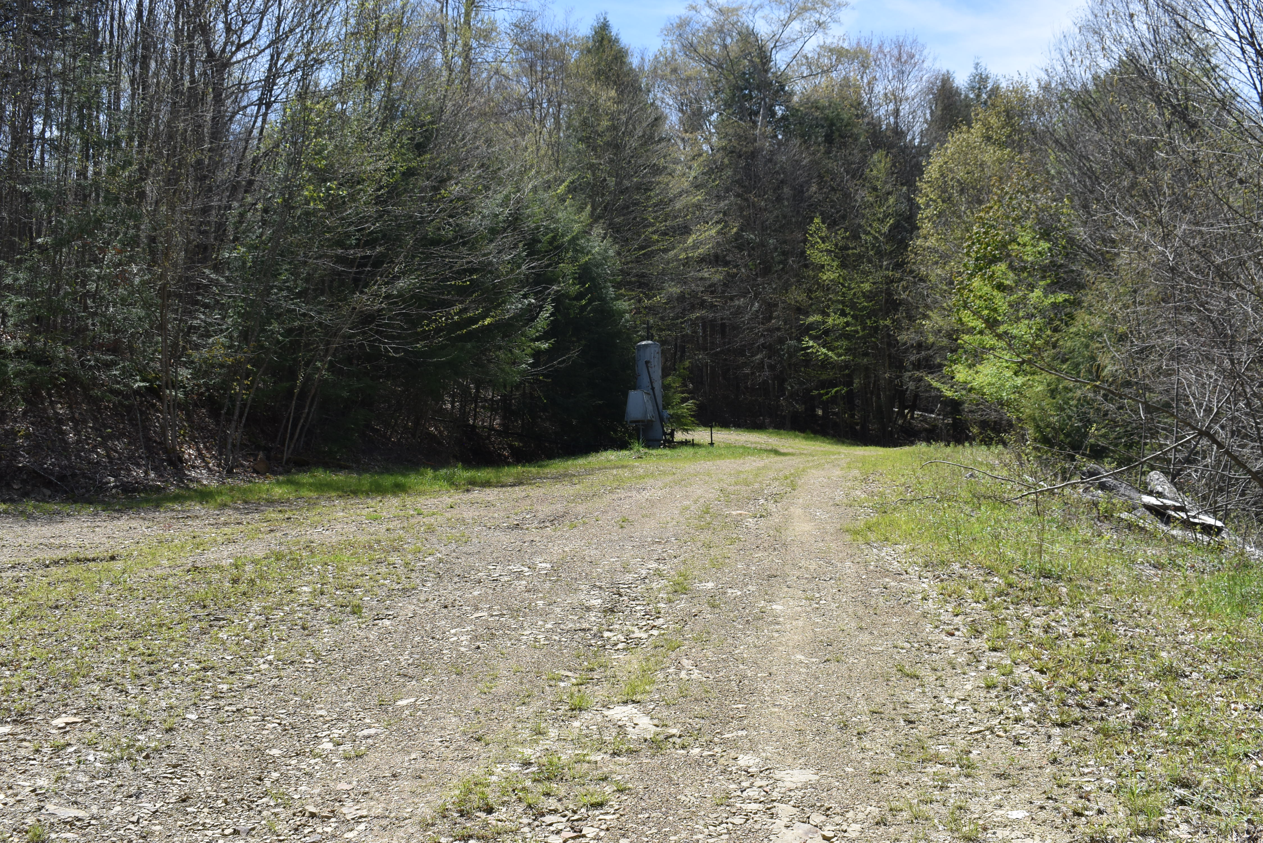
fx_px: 1421
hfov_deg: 47.9
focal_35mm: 40
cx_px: 632
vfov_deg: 33.0
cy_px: 422
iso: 200
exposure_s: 1/320
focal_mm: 27
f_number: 9
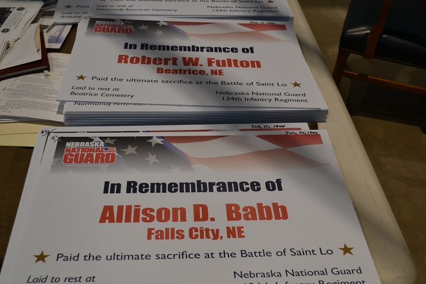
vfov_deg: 29.8
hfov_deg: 43.6
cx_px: 219
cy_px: 160
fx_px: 532
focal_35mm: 45
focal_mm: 24
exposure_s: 1/60
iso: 400
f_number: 4
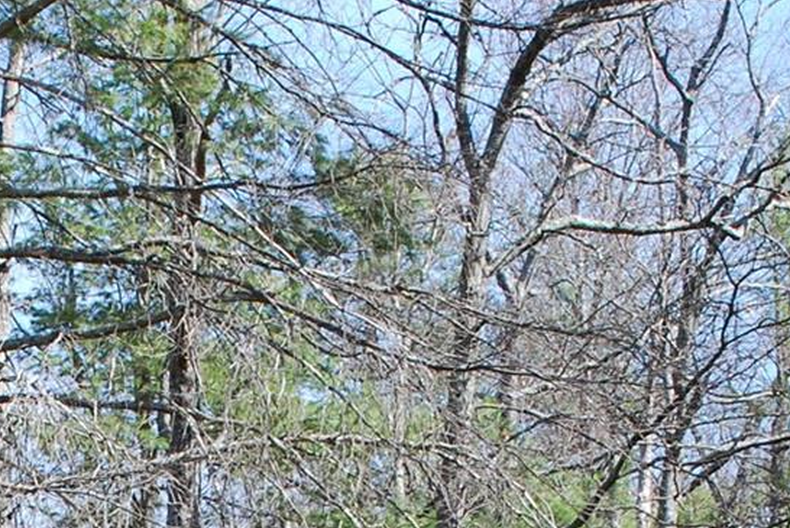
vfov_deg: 9.8
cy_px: 827
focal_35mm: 135
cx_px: 85
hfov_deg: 15.0
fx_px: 2965
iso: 200
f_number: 9
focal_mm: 24
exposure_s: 1/100
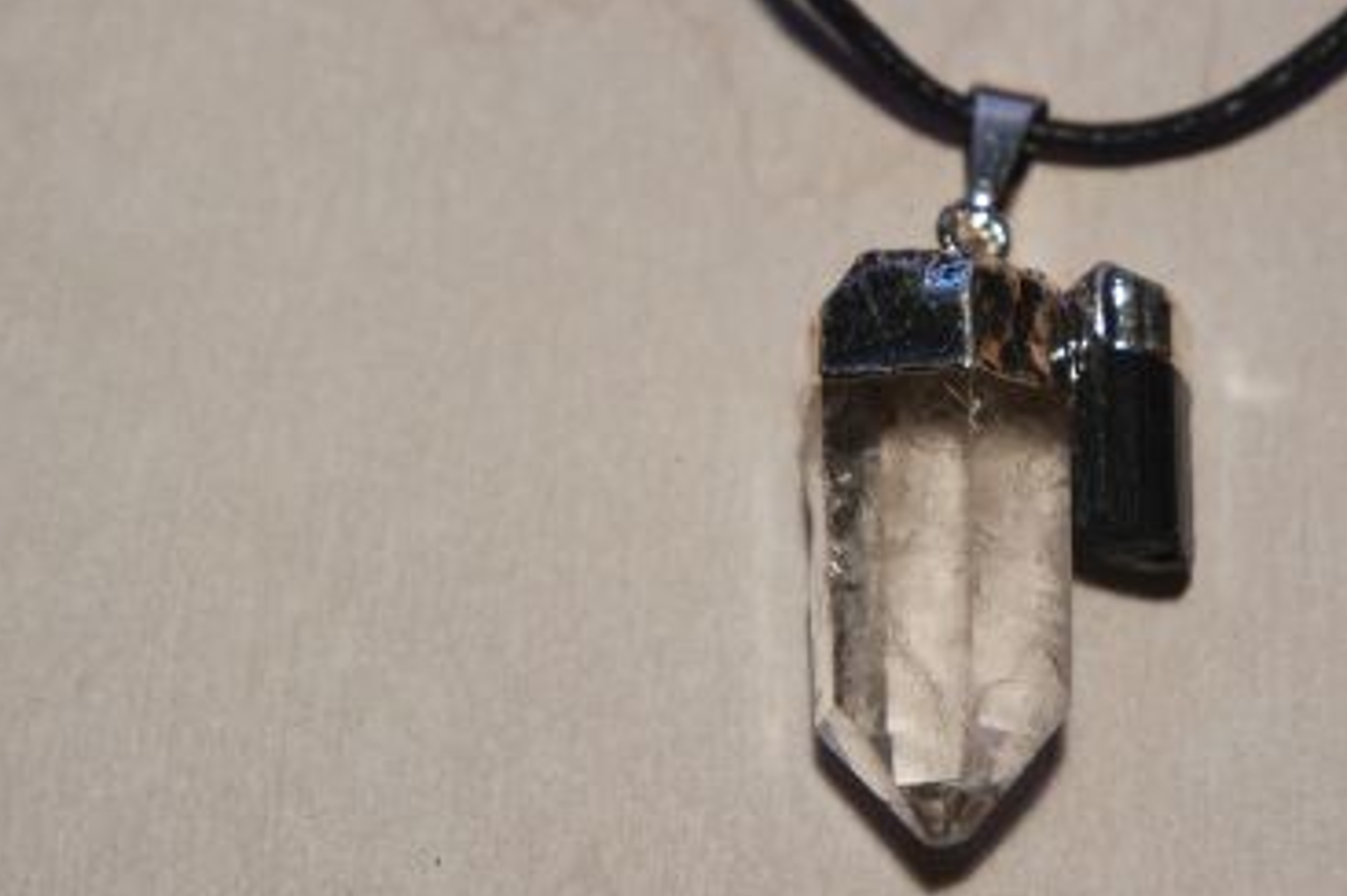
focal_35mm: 126
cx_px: 866
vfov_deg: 10.9
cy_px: 375
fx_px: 4710
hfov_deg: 16.2
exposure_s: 1/80
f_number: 5.6
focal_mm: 50
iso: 400
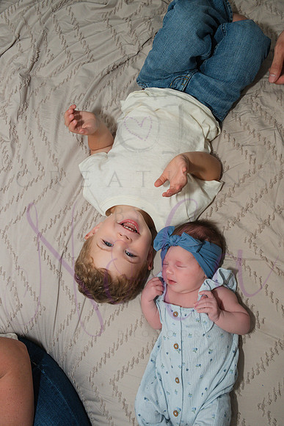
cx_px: 142
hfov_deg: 49.6
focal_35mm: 26
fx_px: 307
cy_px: 213
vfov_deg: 69.4
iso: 800
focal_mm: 26
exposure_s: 1/320
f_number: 14
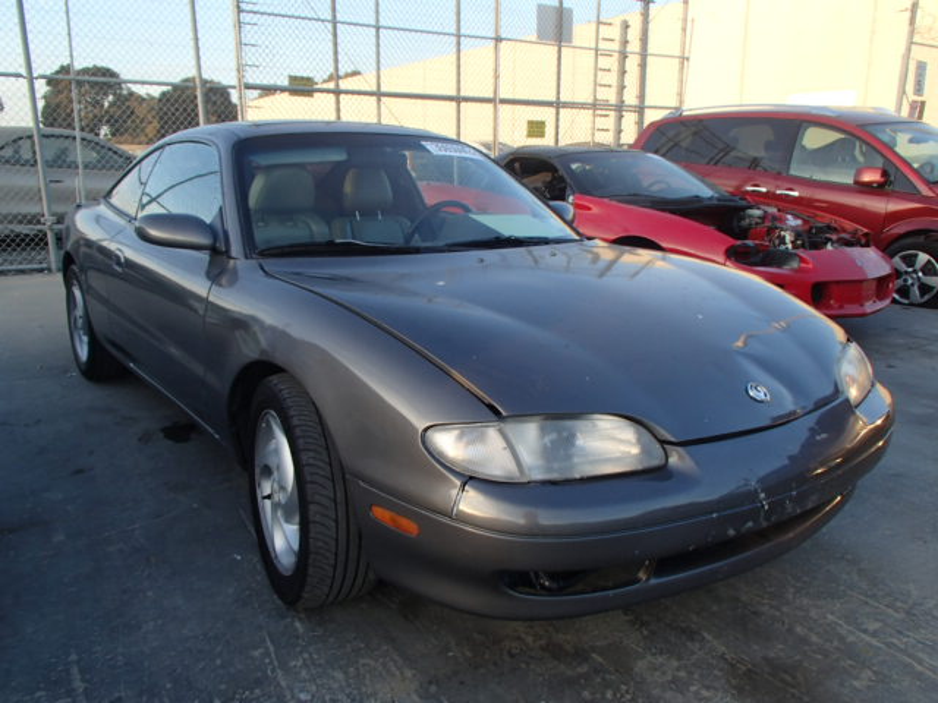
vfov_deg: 49.7
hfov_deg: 63.4
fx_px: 759
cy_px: 352
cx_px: 469
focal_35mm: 28
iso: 100
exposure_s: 1/60
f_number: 3.9
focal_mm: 5
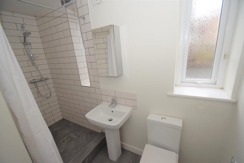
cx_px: 122
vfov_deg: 77.3
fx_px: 102
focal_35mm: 15
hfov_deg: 100.4
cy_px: 82
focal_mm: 10
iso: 800
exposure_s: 1/60
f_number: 3.5
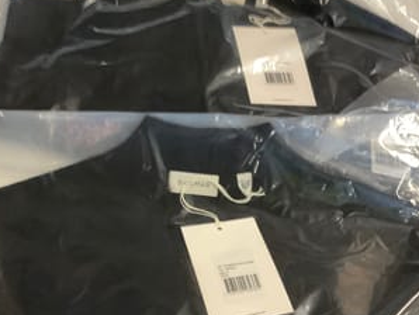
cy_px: 200
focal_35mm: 52
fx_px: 630
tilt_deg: -58.9
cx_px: 200
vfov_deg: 28.0
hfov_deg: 36.8
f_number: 2.4
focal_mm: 3.3
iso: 320
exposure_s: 1/25
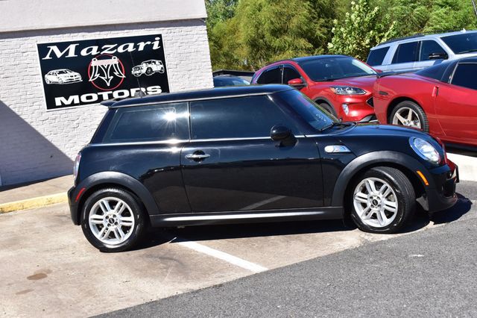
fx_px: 675
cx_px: 238
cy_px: 159
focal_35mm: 51
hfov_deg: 38.9
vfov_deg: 26.5
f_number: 11
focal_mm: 34
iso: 400
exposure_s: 1/400
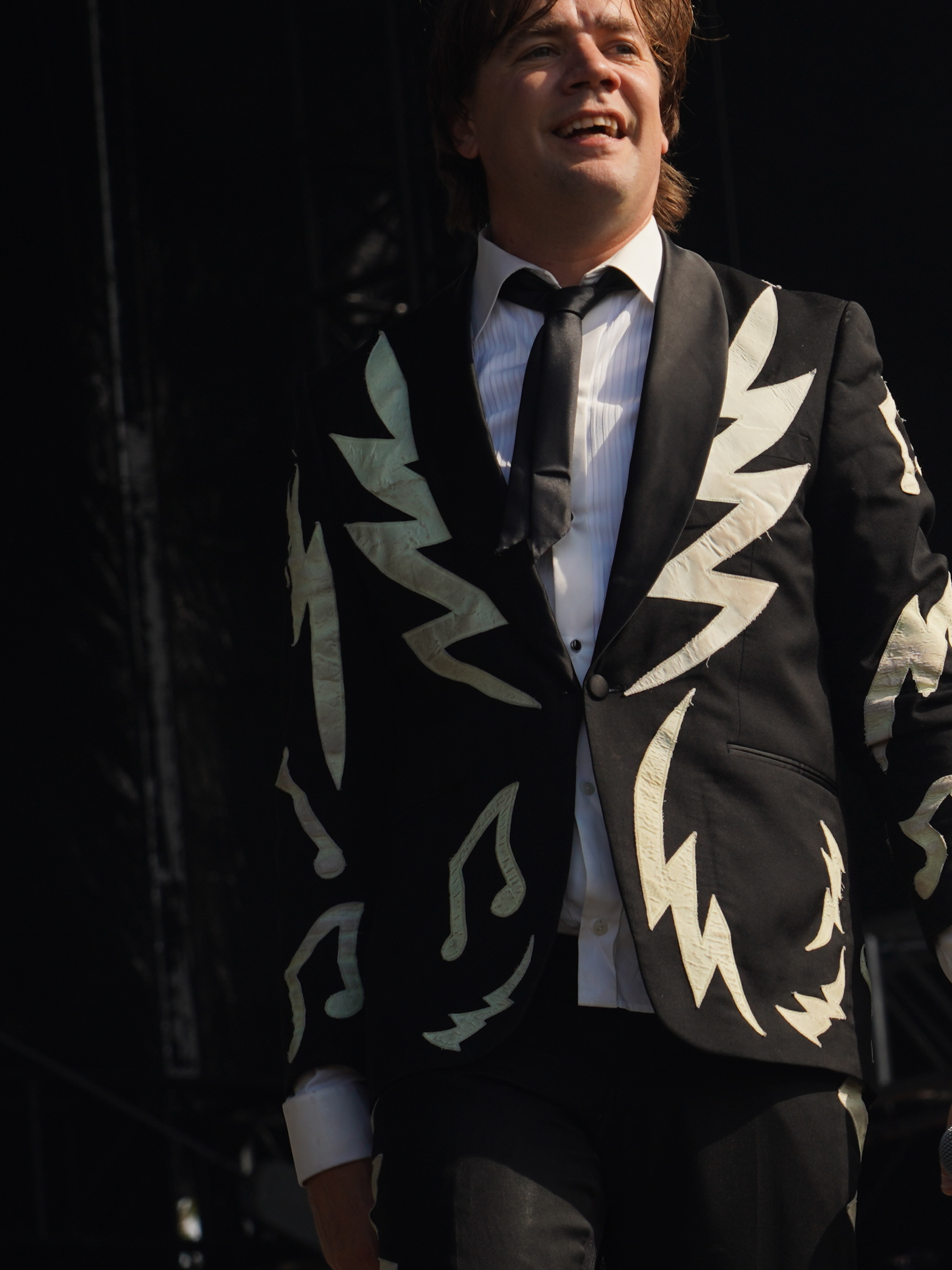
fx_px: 7848
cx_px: 676
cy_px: 581
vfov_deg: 9.2
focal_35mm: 214
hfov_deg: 6.9
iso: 100
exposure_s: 1/400
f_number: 8
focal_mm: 105
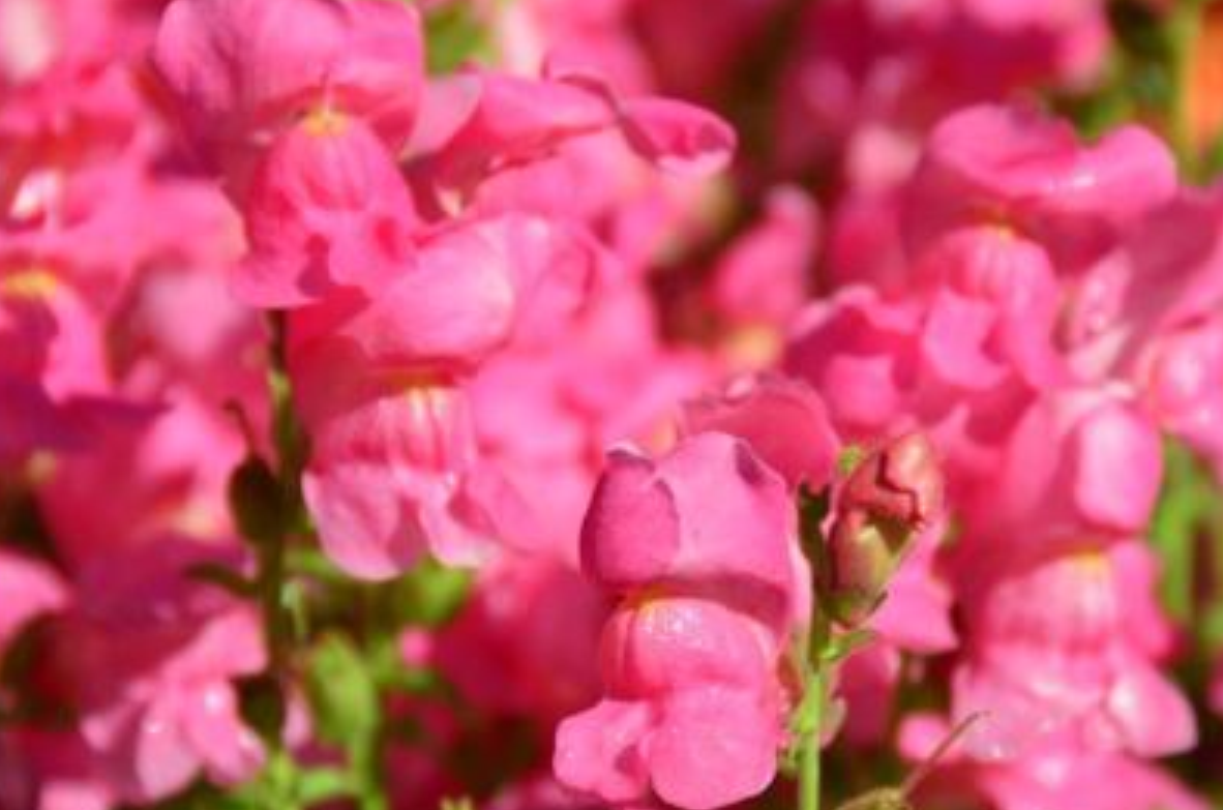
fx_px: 16511
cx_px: 801
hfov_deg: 4.2
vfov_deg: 2.8
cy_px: 495
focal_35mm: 487
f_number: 5.6
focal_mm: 200
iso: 200
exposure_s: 1/1000
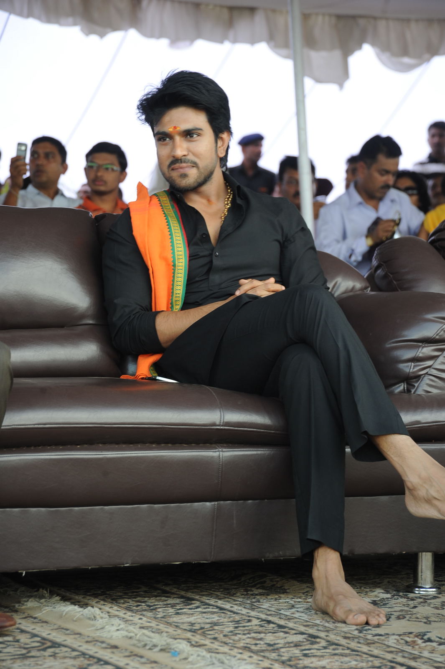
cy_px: 334
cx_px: 222
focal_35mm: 110
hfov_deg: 12.4
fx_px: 2042
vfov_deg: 18.6
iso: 640
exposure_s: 1/125
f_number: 6.3
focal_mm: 110
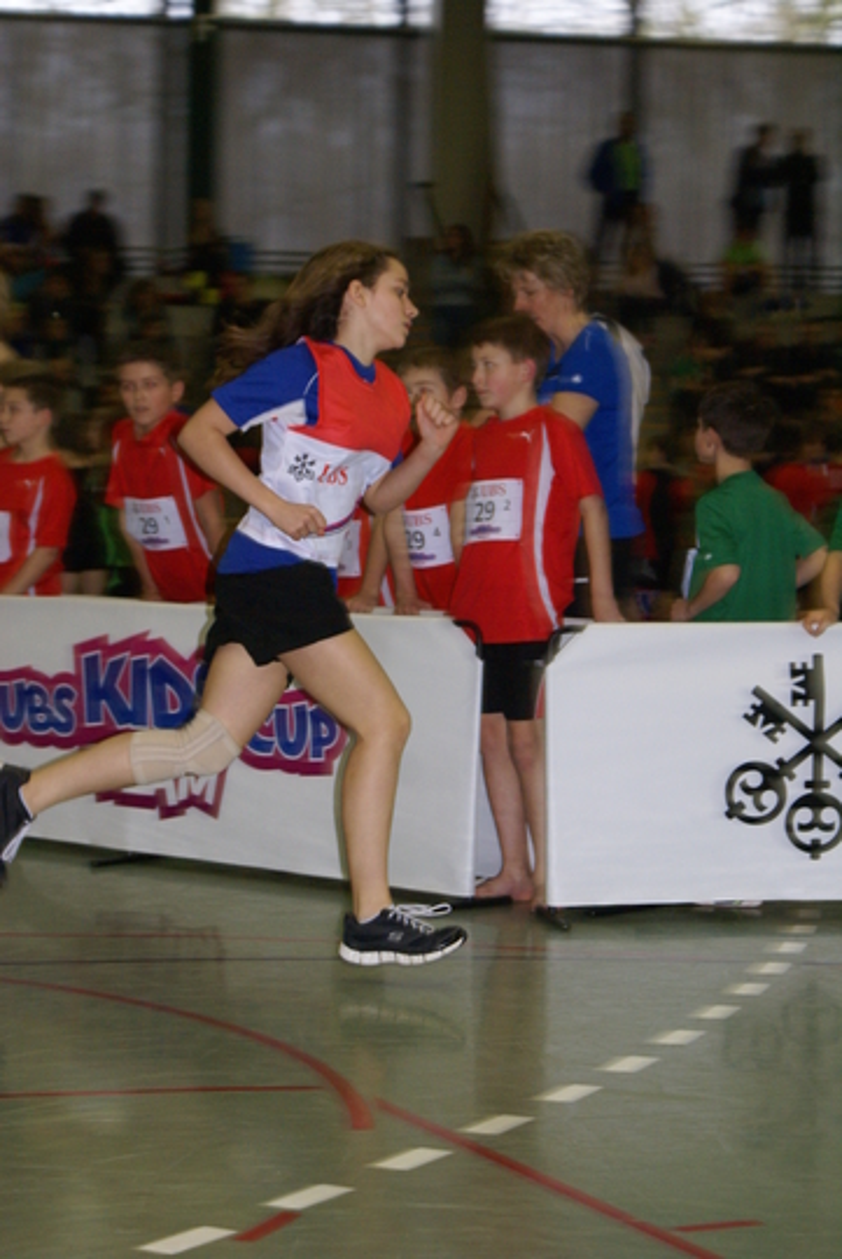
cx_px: 421
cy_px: 630
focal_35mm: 90
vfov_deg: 22.6
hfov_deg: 15.2
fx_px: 3151
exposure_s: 1/80
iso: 800
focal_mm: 60
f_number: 5.6
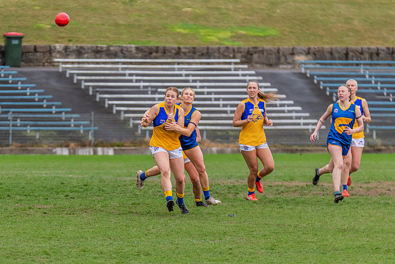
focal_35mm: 459
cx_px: 134
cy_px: 187
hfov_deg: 4.5
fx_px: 5037
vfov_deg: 3.0
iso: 1100
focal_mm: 320
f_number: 5.6
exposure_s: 1/1600
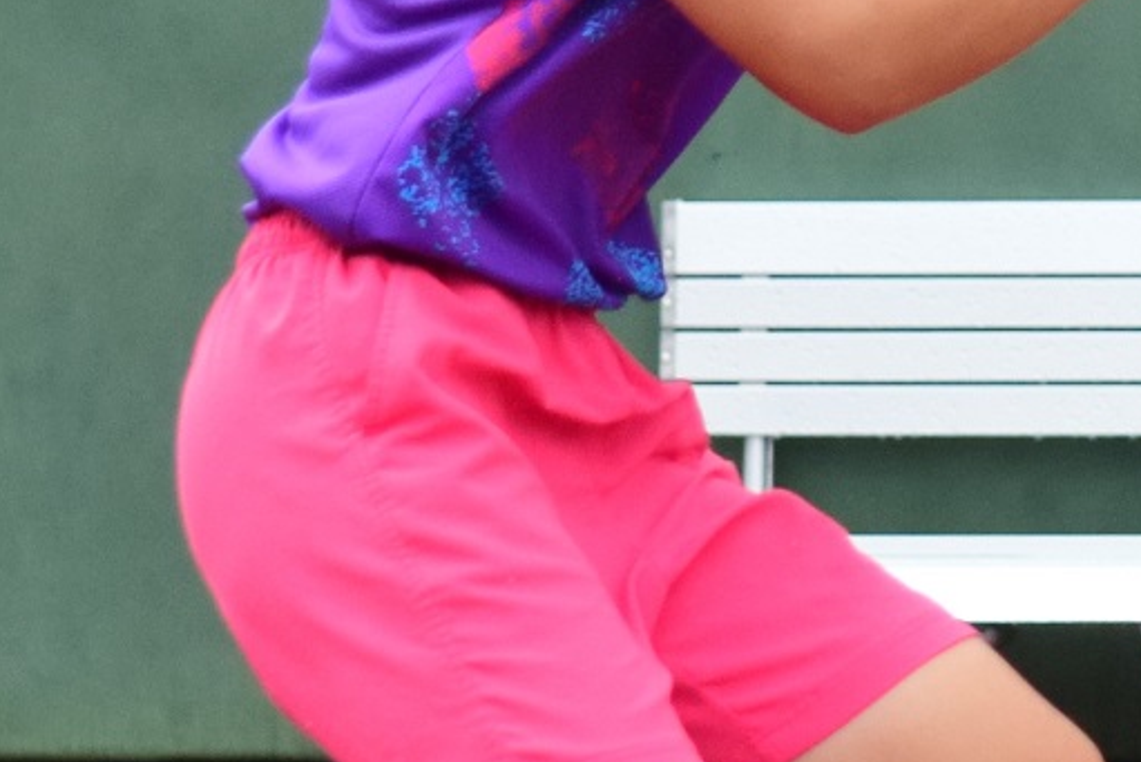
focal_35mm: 540
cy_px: 140
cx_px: 902
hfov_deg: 3.8
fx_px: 17119
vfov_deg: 2.5
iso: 800
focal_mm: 92
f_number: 4.5
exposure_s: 1/2000
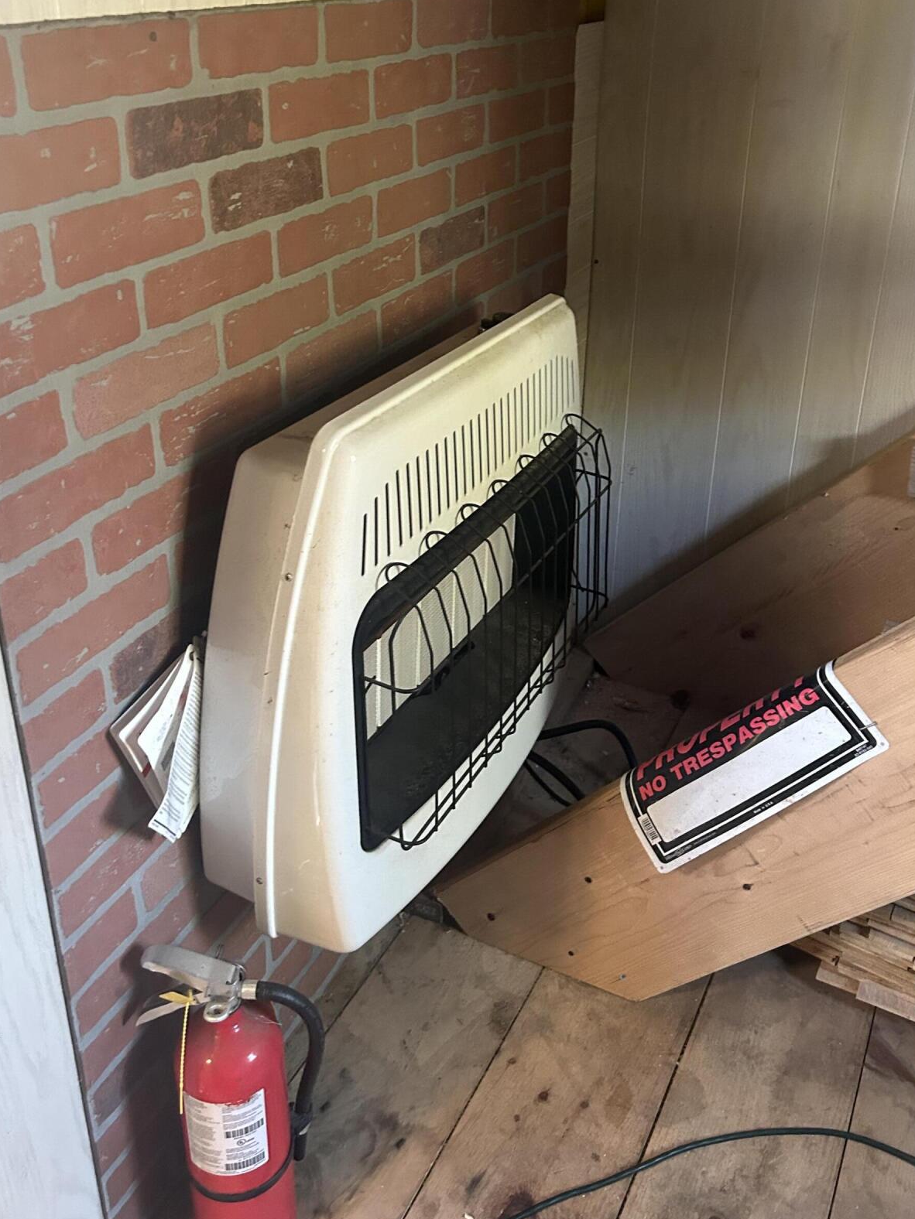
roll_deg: -2.2
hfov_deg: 42.8
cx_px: 528
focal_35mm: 33
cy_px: 494
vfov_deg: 55.0
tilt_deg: -23.9
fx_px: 1163
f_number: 1.5
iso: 500
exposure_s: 1/58
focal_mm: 5.7
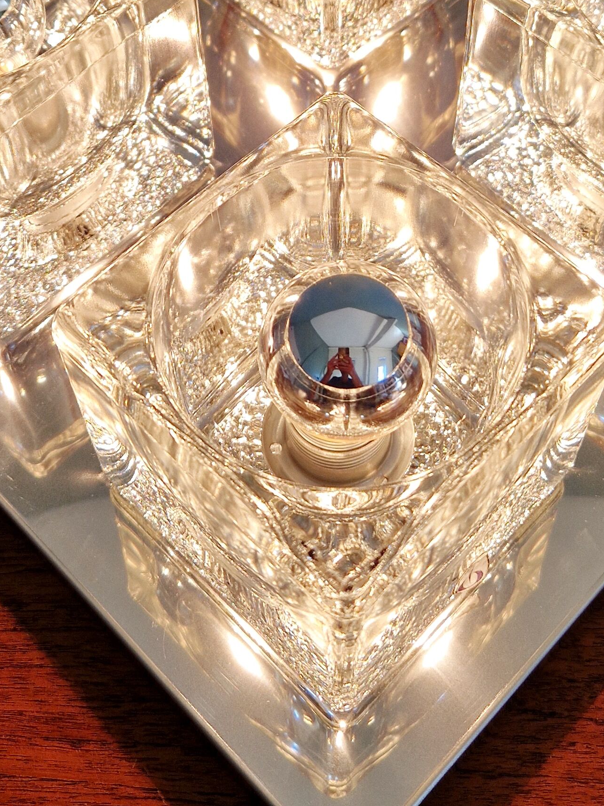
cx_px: 337
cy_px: 185
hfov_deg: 27.0
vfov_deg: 34.7
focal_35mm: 54
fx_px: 1256
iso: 50
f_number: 1.8
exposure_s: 1/100
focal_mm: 5.4
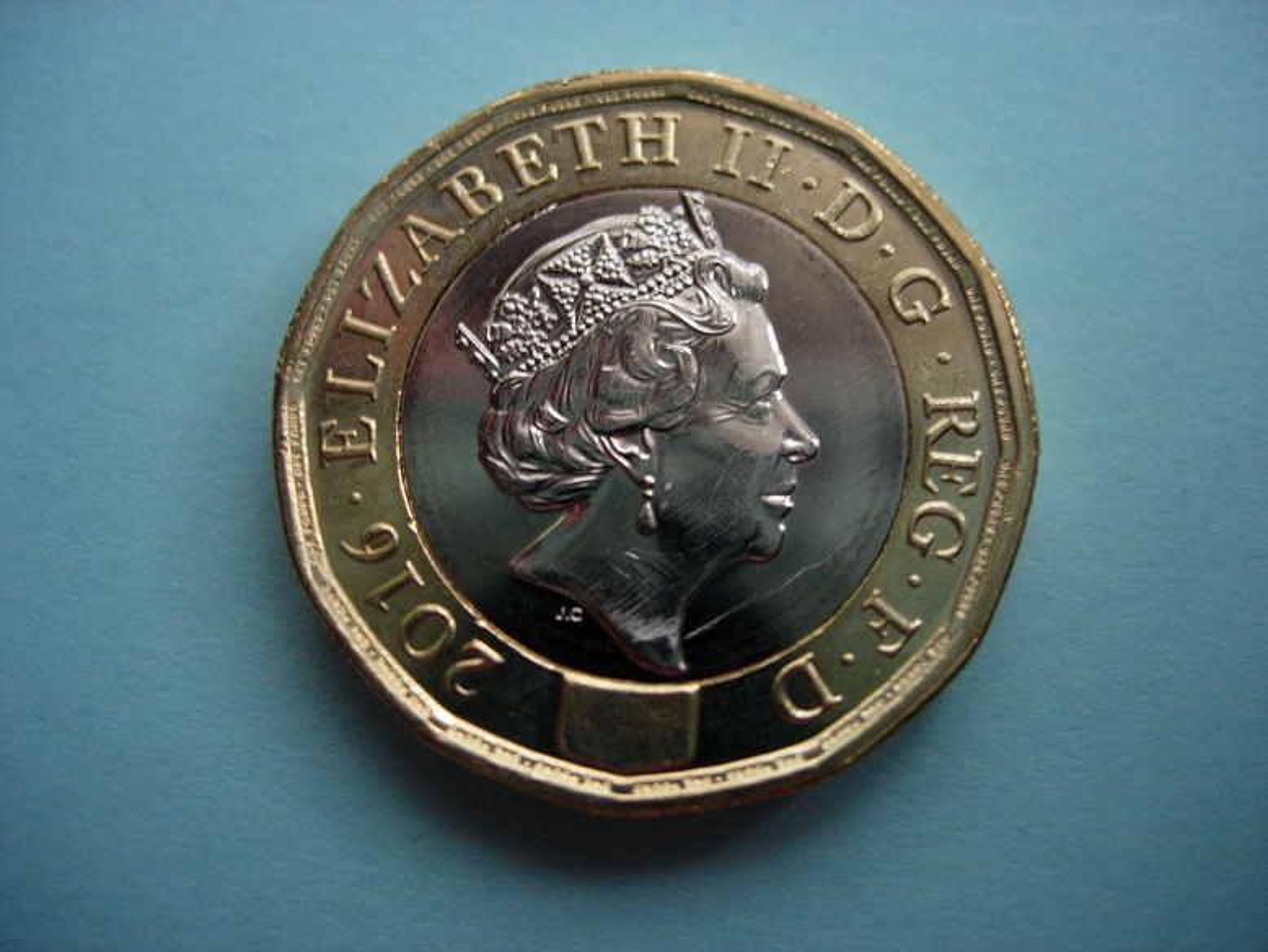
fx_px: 1392
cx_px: 634
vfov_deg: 37.7
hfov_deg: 49.0
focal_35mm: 38
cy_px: 476
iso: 200
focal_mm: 7.8
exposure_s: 1/15.1
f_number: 2.8
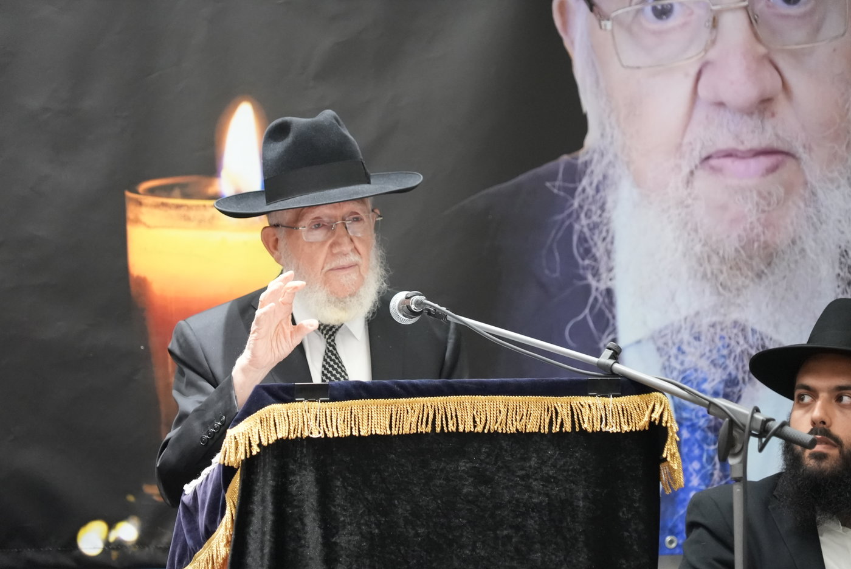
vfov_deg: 7.2
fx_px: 4517
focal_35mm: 191
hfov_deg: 10.8
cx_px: 426
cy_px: 284
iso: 10000
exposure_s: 1/200
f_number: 6.3
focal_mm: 191
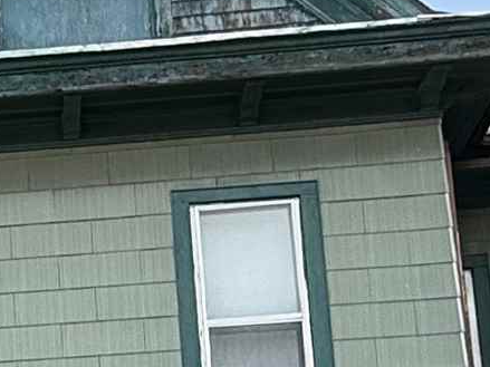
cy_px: 519
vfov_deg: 14.3
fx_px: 1387
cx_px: -133
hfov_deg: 18.7
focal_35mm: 98
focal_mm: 2.22
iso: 64
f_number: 2.2
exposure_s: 1/841
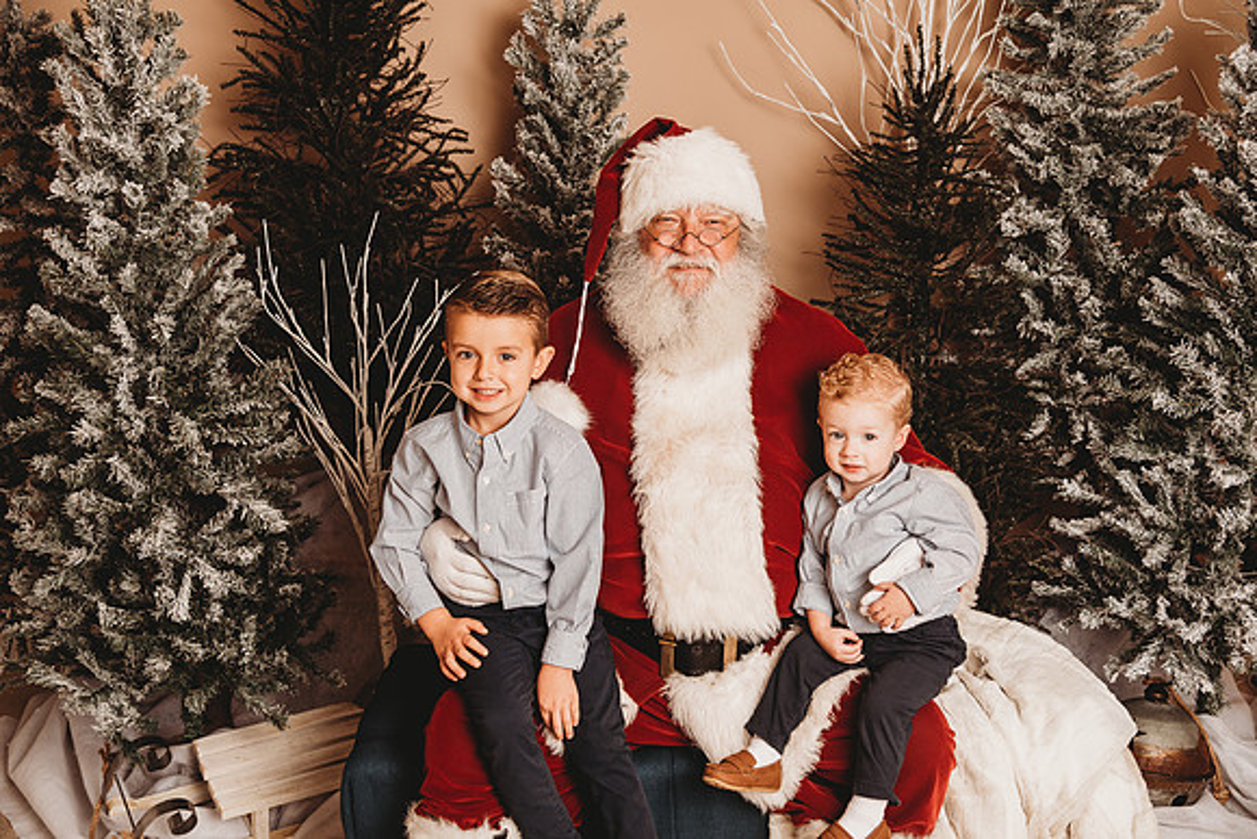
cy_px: 420
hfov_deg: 48.4
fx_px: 1397
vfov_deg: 33.4
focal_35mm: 40
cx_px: 628
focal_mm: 40
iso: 100
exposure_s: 1/160
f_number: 4
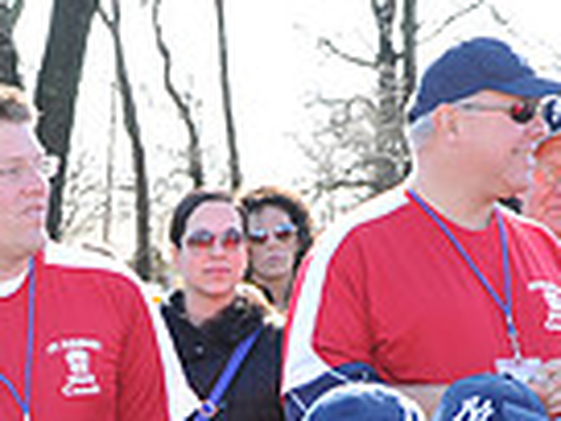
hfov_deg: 13.9
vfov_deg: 10.1
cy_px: 731
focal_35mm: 139
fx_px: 2253
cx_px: -29
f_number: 5
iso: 200
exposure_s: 1/125
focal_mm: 34
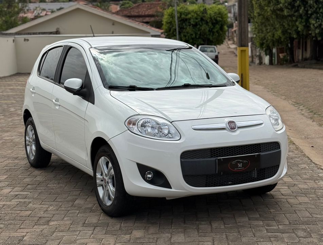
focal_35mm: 48
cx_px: 162
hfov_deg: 39.5
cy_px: 122
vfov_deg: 30.4
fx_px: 449
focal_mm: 6.76
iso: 64
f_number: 1.78
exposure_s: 1/9901
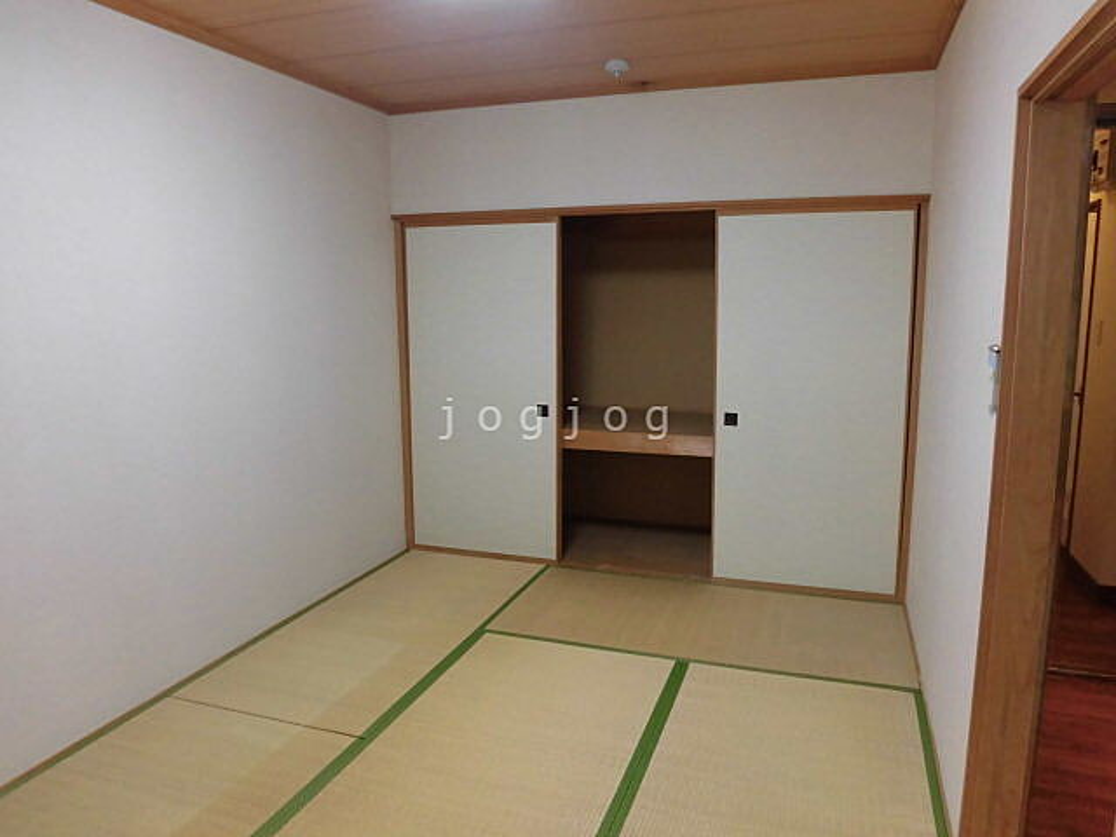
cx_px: 558
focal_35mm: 24
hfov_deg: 71.6
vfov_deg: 56.8
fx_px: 774
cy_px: 418
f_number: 3.1
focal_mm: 4.3
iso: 250
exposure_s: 1/40
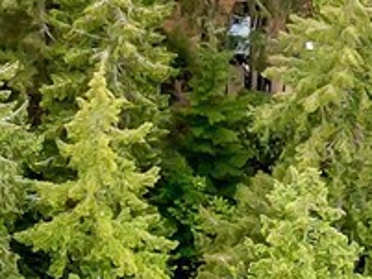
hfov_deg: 8.6
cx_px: -132
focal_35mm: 227
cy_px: -700
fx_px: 2441
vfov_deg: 5.9
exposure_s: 1/160
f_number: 7.1
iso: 100
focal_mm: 10.26
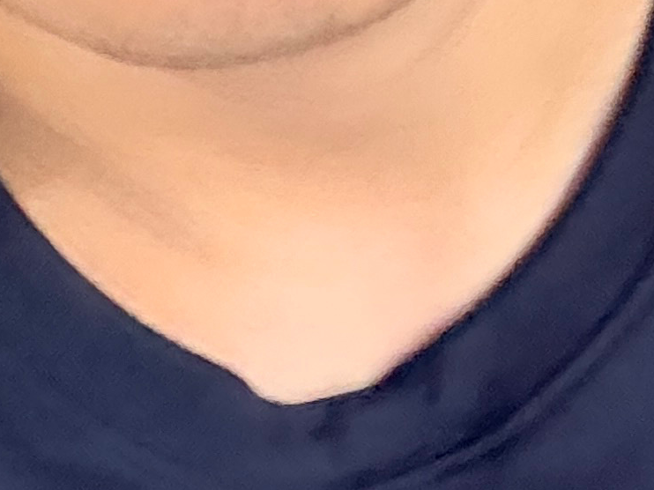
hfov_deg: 15.6
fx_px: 2361
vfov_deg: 11.0
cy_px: 887
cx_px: 587
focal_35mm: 125
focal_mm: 2.69
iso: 500
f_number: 1.9
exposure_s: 1/17
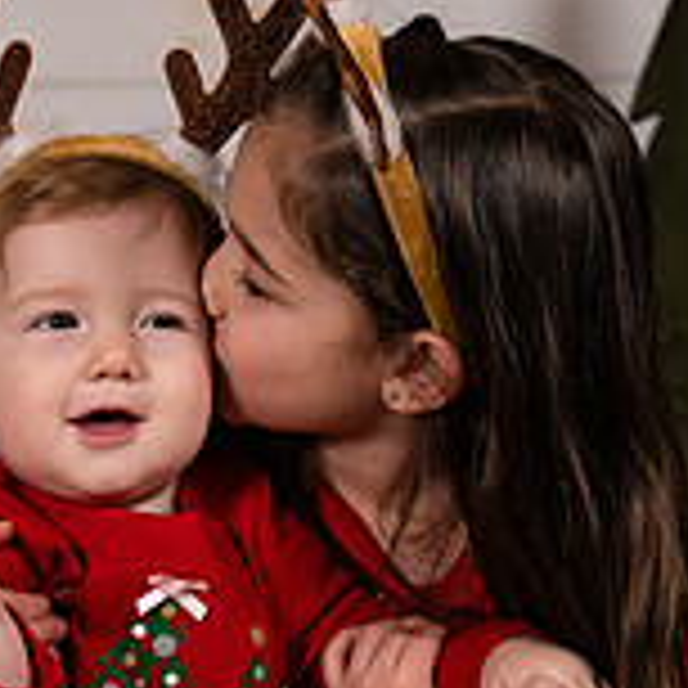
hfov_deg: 11.9
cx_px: -9
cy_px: 600
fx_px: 3261
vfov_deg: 12.0
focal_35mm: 145
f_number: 4
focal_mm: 45
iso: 200
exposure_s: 1/250
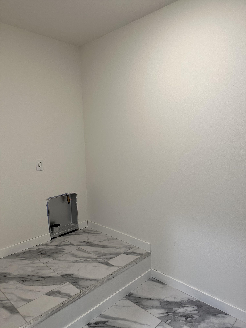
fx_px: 227
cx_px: 123
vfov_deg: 71.6
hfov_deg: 56.8
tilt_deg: -6.6
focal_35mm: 24
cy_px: 164
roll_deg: +1.2
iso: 160
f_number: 1.78
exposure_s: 1/120
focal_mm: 6.86
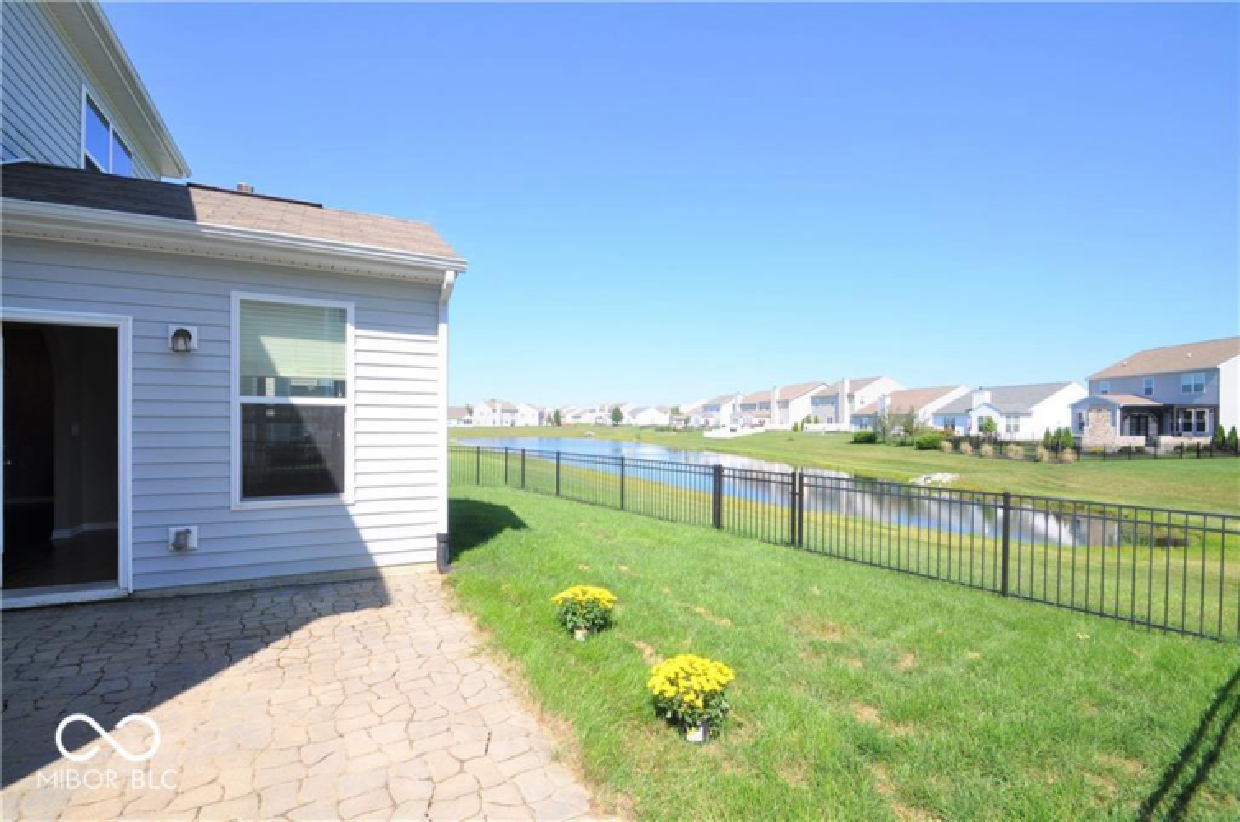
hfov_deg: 100.5
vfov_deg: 77.1
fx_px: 516
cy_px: 411
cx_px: 620
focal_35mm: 15
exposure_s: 1/400
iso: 200
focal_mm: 10
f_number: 10
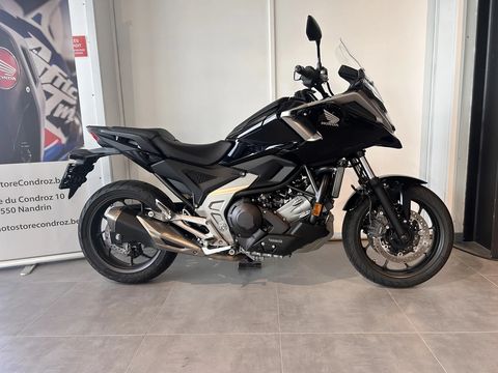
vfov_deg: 53.1
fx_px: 374
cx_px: 249
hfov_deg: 67.3
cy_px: 186
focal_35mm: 26
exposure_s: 1/121
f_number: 1.5
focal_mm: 5.7
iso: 50
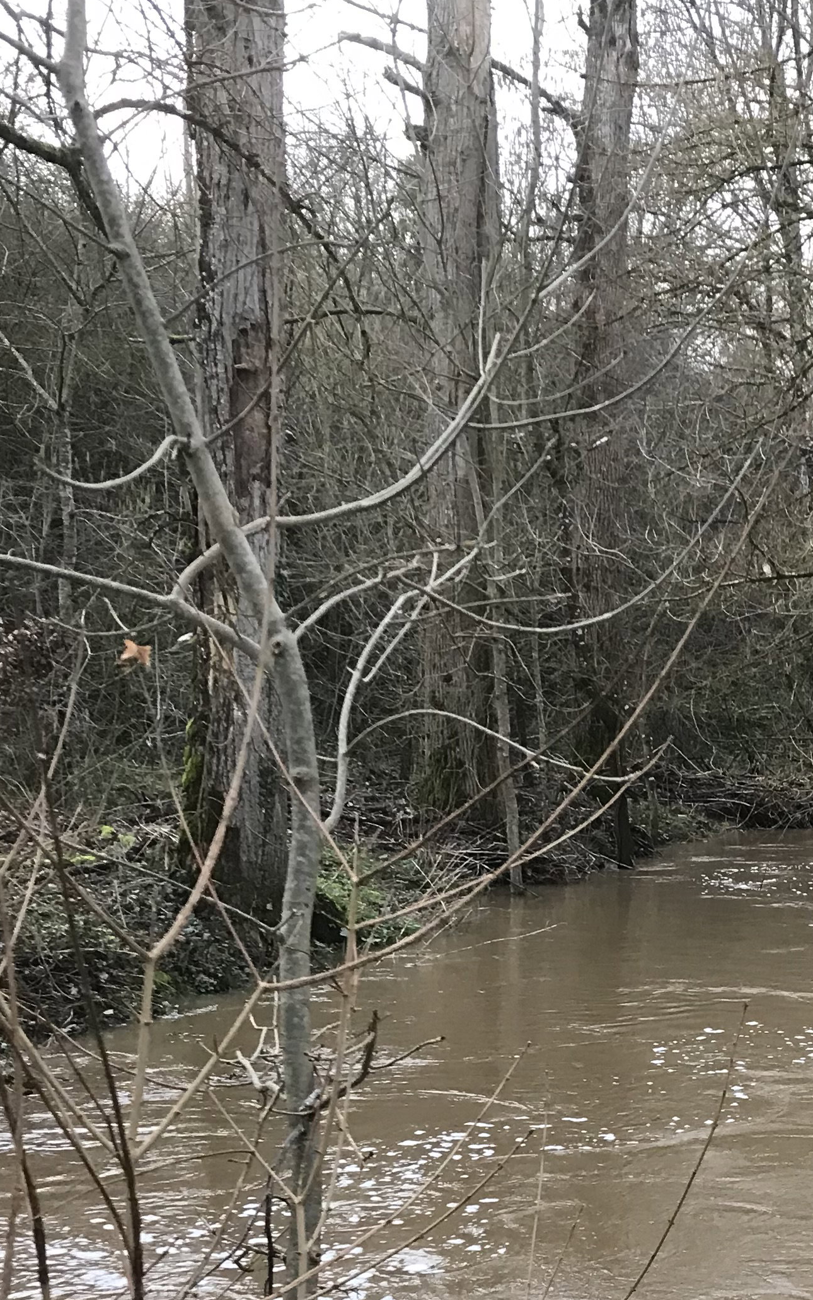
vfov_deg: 33.9
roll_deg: -1.6
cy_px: 1073
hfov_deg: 21.3
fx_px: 2055
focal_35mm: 58
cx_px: 877
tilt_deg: -7.9
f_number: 1.8
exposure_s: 1/33
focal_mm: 3.99
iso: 40
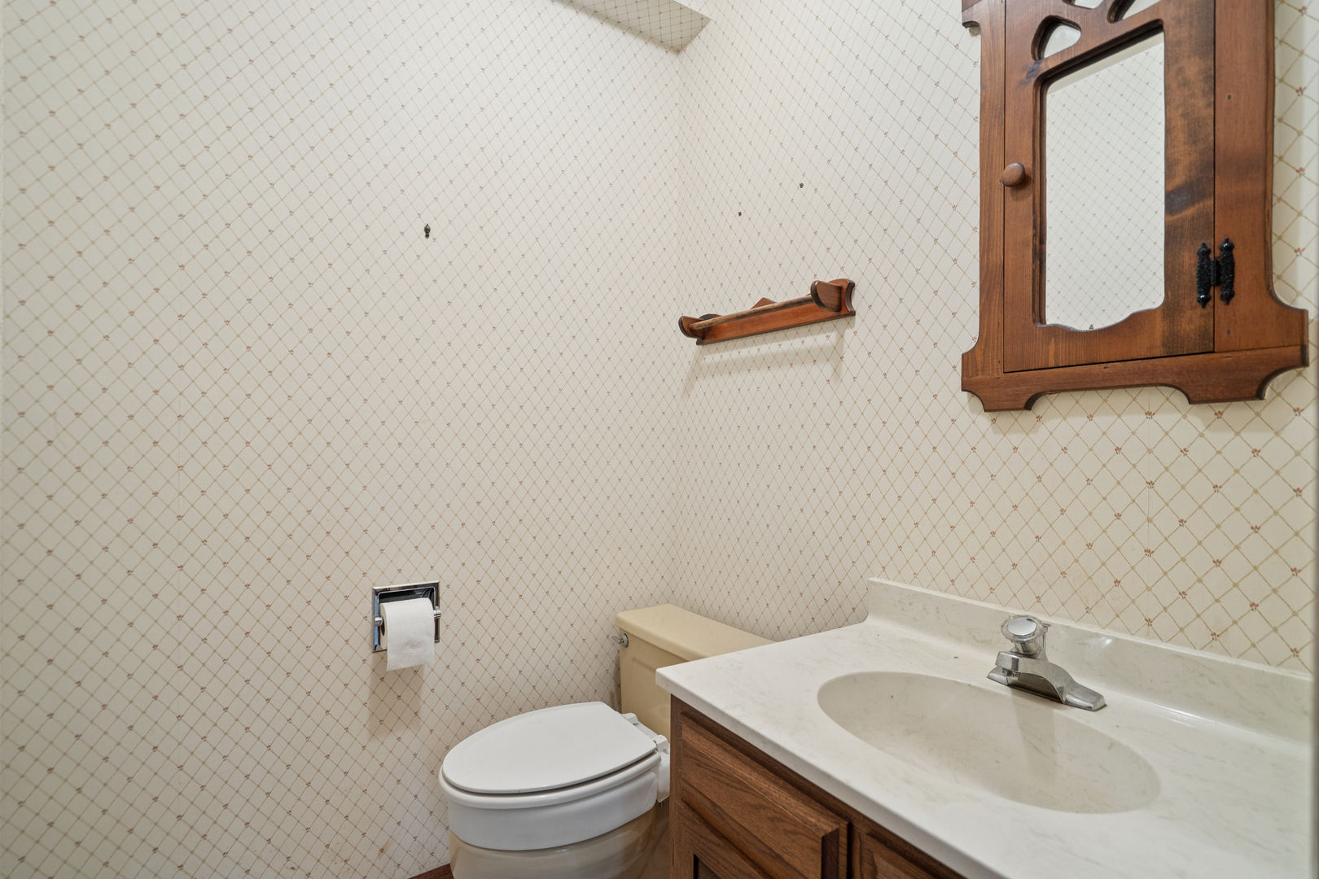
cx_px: 660
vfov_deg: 73.7
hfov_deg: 96.7
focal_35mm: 16
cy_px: 440
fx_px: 586
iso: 200
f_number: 4
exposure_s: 1/4
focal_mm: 16
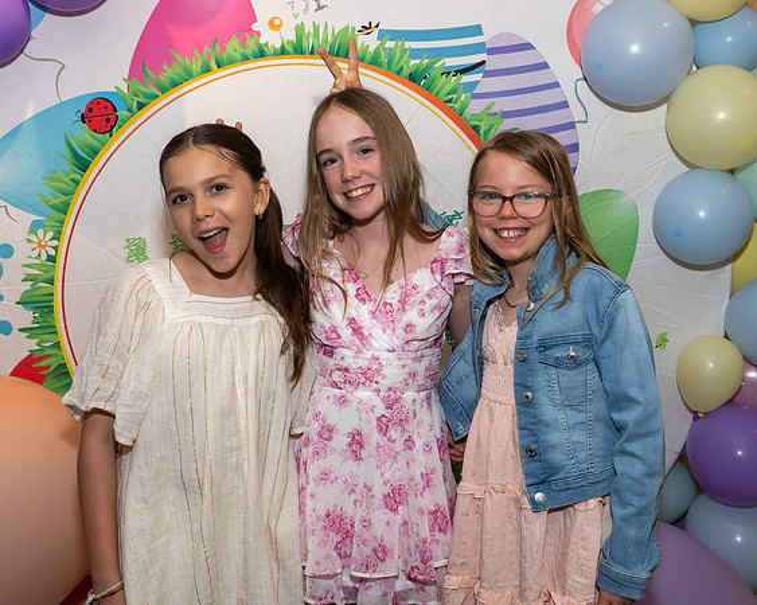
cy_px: 284
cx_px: 379
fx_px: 1064
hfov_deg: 39.2
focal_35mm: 48
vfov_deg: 31.7
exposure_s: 1/250
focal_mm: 26
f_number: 8
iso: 640
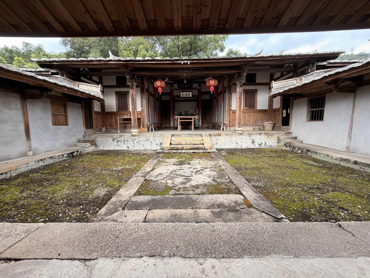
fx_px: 150
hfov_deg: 102.1
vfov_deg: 85.7
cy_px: 139
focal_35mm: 14
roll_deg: +1.2
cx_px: 185
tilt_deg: -5.3
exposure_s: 1/121
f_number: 2.2
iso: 80
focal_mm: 2.22
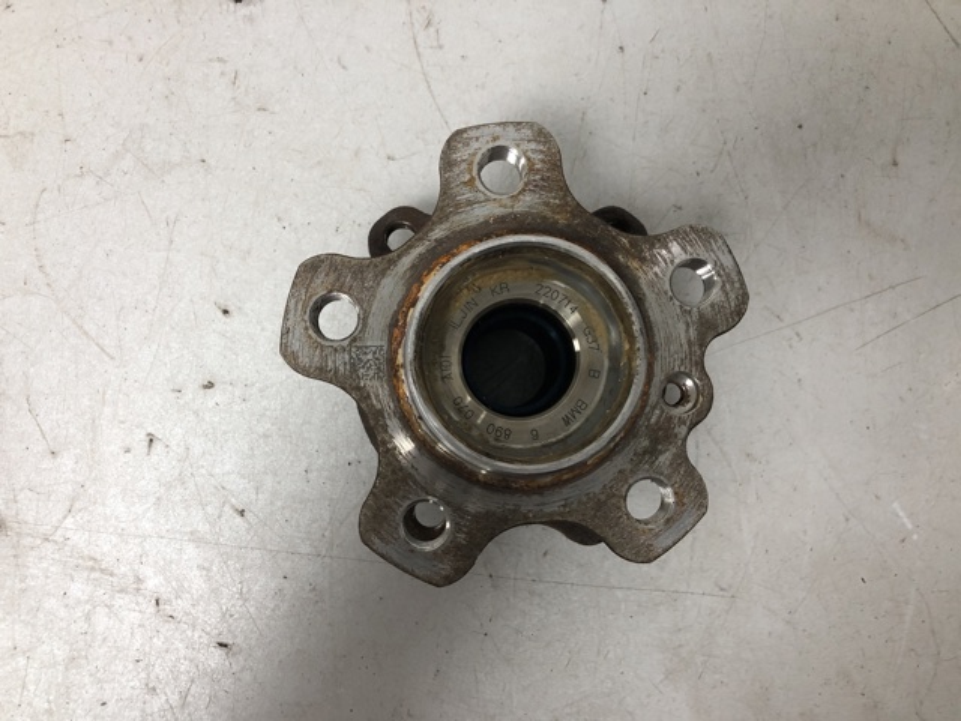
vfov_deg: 49.7
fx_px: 777
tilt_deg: -87.6
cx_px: 480
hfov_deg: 63.4
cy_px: 360
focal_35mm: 28
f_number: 1.8
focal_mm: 4
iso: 32
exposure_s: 1/25
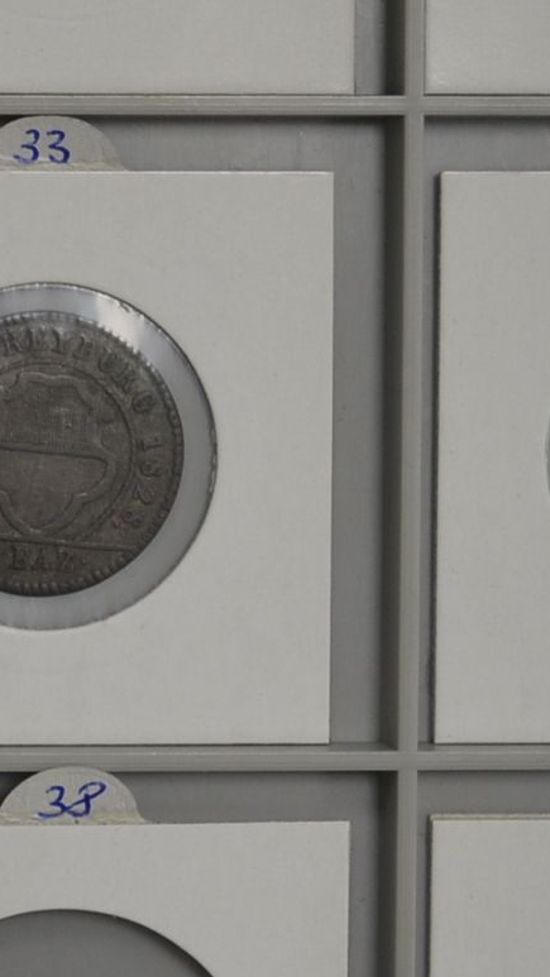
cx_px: -523
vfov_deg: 14.3
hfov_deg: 7.8
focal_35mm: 150
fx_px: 3888
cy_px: 402
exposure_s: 1/60
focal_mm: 30
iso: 320
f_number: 4.5
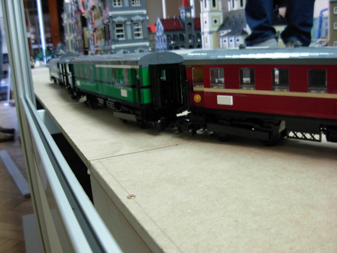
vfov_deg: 37.7
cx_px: 168
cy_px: 126
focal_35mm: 38
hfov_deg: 49.0
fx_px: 370
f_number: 2.9
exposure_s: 1/4.3
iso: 79
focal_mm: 6.3
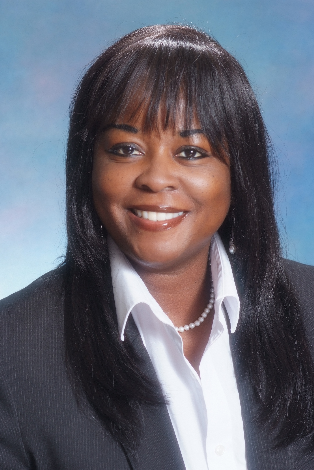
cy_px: 235
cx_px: 157
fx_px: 2062
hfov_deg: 8.7
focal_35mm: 158
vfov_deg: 13.0
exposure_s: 1/125
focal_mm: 105
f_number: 8
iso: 400
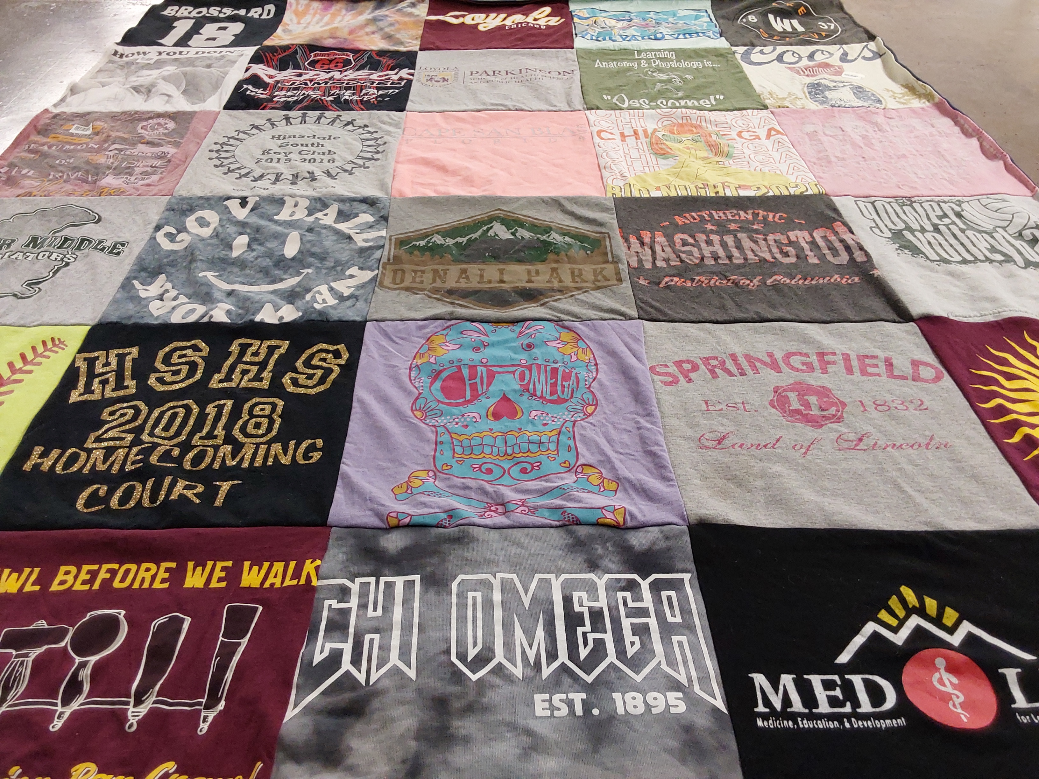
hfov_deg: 63.4
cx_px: 520
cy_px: 390
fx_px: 840
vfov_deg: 49.7
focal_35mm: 28
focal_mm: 2.91
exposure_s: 1/60
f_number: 1.9
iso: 125
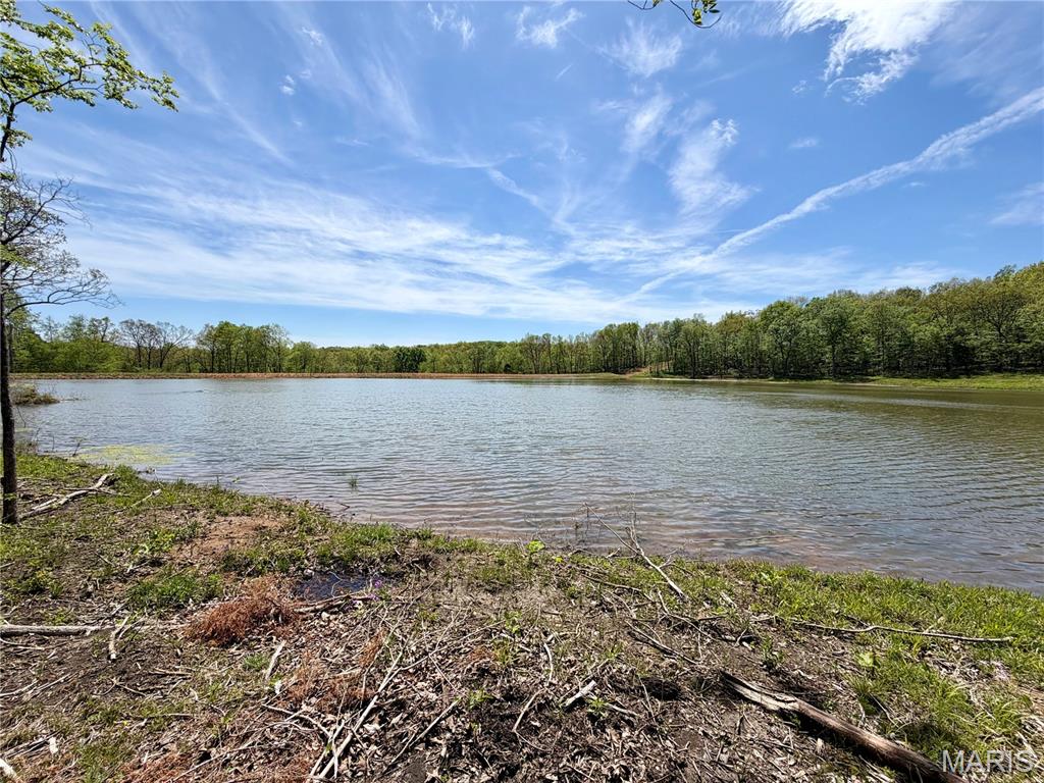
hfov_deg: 102.1
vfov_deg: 85.7
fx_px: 422
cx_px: 522
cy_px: 392
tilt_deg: -3.4
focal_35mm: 14
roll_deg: +0.4
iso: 20
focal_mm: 2.22
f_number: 2.2
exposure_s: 1/1312
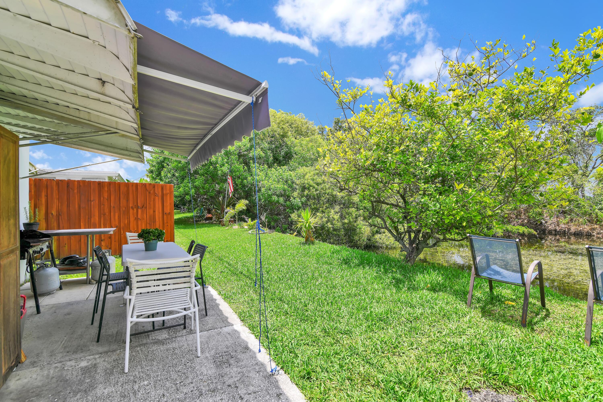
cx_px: 302
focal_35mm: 16
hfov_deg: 96.7
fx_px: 268
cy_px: 201
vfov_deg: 73.7
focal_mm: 16
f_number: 8
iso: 200
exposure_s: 1/500
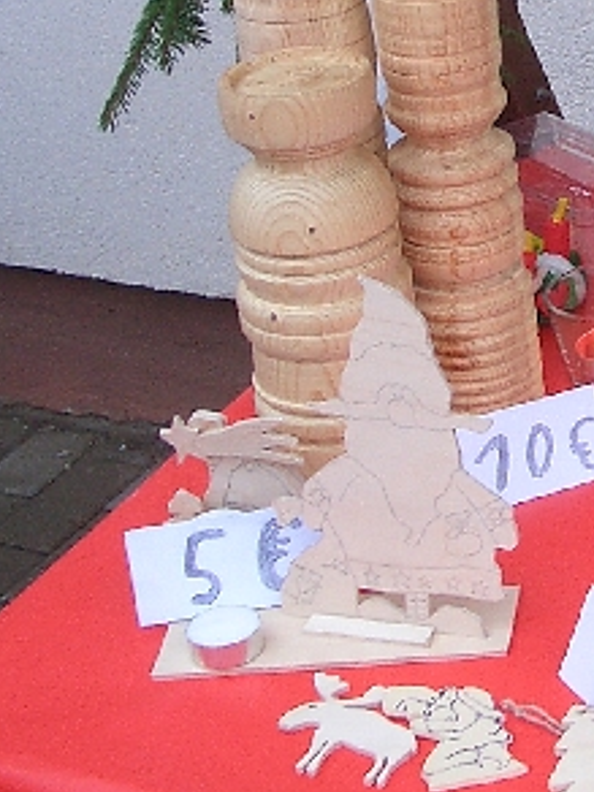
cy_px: 111
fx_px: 2196
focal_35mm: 96
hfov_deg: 14.5
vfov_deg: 20.1
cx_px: 841
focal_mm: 5.8
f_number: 2.6
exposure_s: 1/80
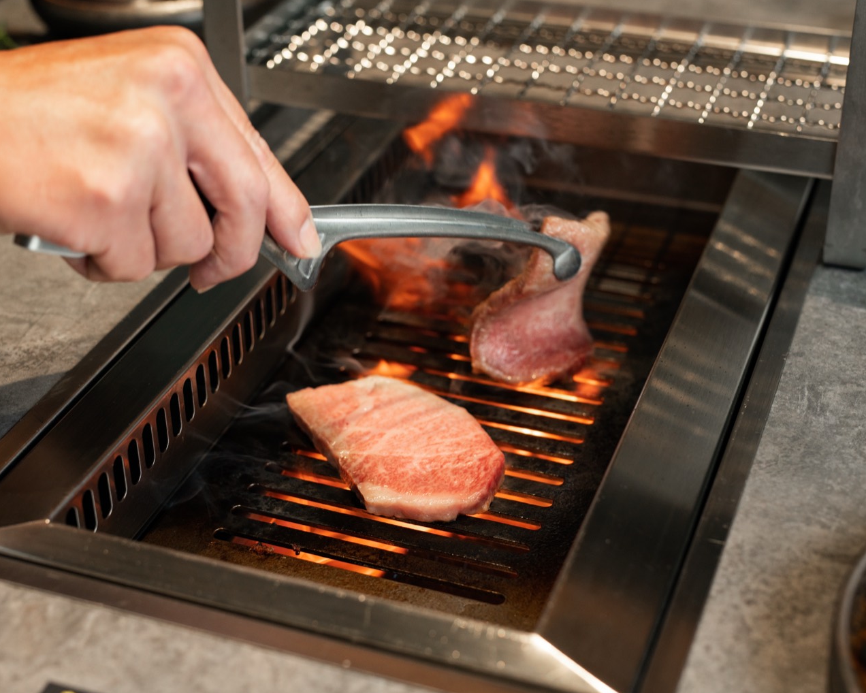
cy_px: 354
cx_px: 400
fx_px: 1512
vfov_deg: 25.8
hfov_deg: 31.9
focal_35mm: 59
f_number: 3.5
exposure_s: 1/160
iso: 500
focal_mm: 50
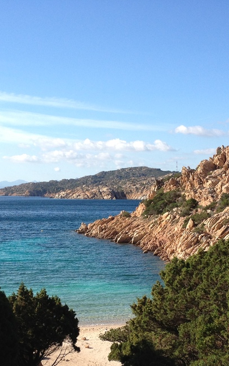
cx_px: 103
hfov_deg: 18.9
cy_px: 254
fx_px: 689
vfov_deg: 29.5
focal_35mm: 69
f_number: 2.4
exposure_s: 1/1062
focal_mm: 4.28
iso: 64
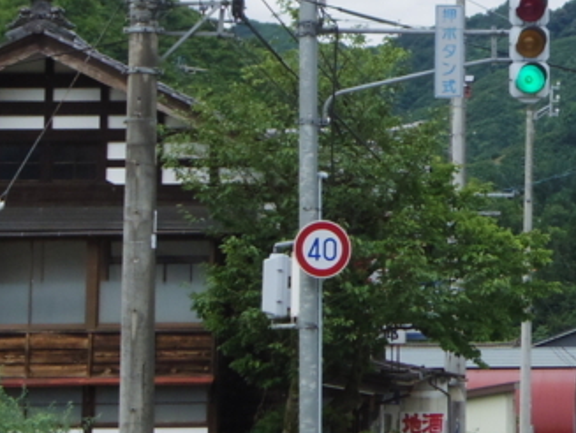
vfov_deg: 10.0
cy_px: -26
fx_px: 2449
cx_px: 650
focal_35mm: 147
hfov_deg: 13.1
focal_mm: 8.5
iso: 250
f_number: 4.5
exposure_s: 1/1250
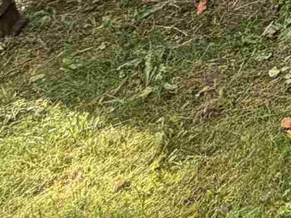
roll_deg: -0.3
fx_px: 764
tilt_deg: +5.0
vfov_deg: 11.1
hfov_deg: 13.3
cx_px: 763
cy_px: -414
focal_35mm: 91
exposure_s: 1/250
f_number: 2.2
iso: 40
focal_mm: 2.22
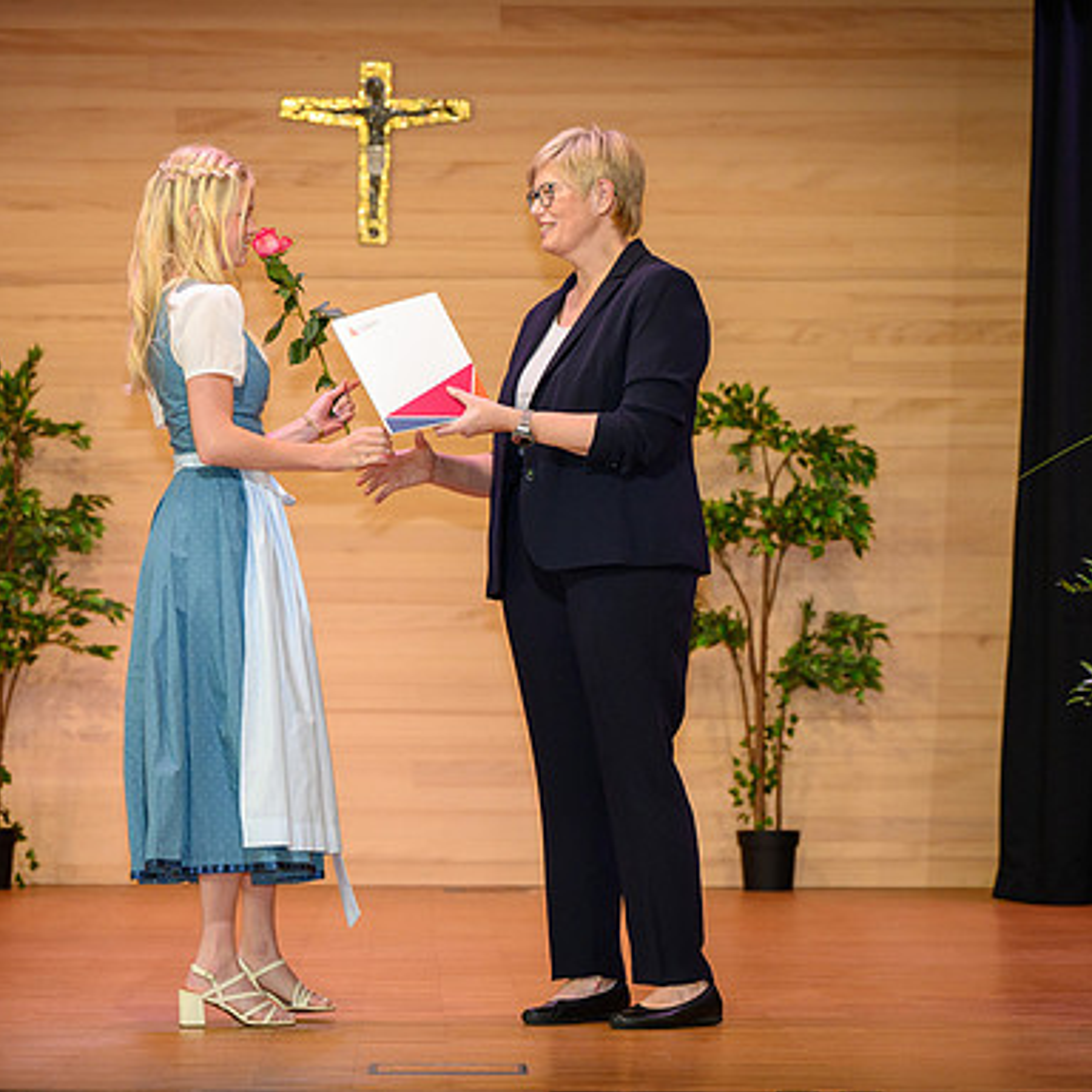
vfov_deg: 11.2
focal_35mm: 156
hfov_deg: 11.2
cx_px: 473
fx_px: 5568
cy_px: 473
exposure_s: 1/200
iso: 2000
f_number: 5
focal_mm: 105
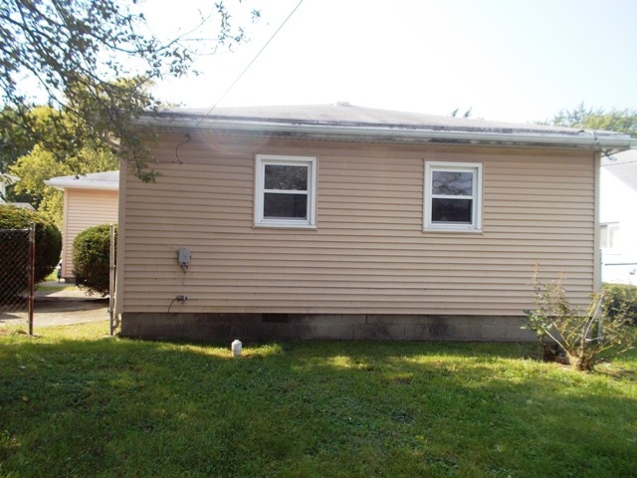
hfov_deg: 61.7
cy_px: 239
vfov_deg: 48.2
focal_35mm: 29
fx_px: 534
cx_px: 318
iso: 80
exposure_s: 1/320
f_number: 3.3
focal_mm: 4.1
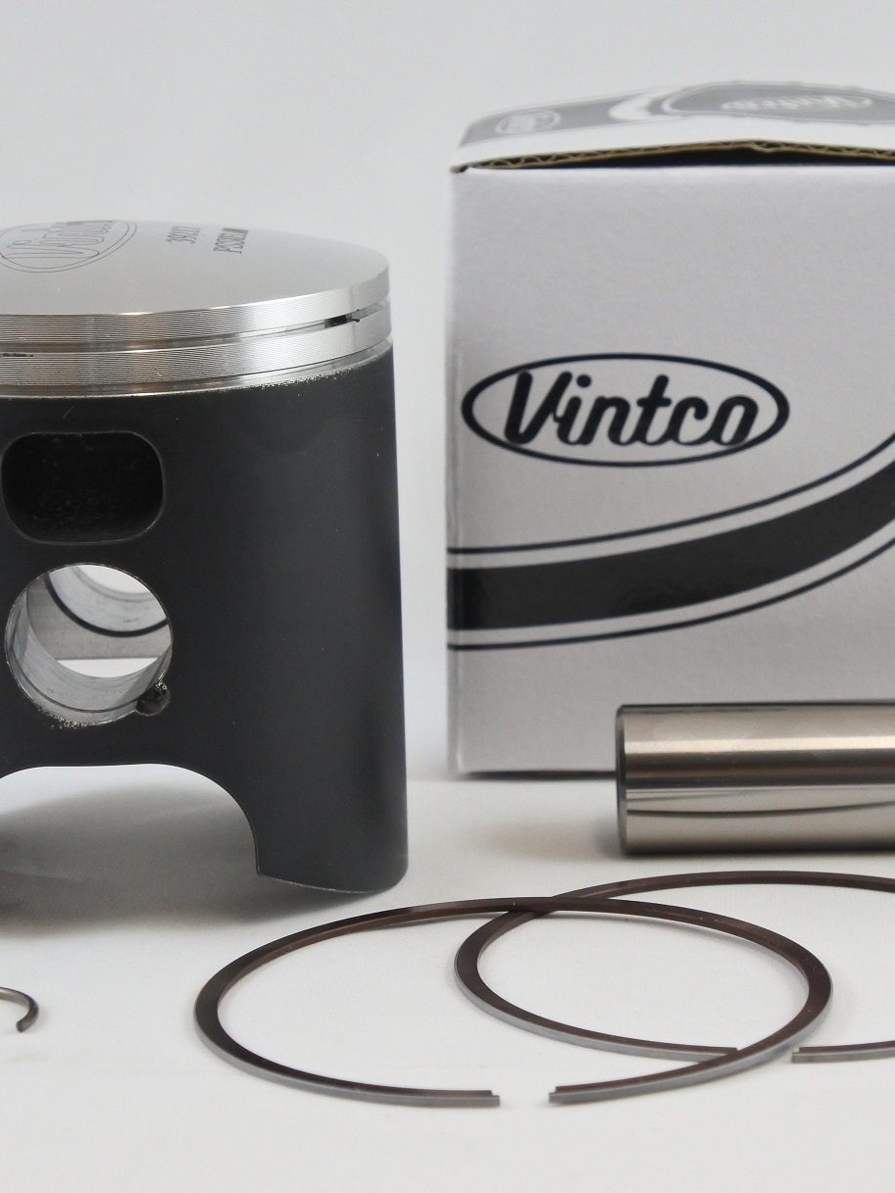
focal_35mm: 114
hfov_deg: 13.0
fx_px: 3929
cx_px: 453
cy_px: 574
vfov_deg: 17.3
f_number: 5.6
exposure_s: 1/125
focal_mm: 27.6
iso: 720
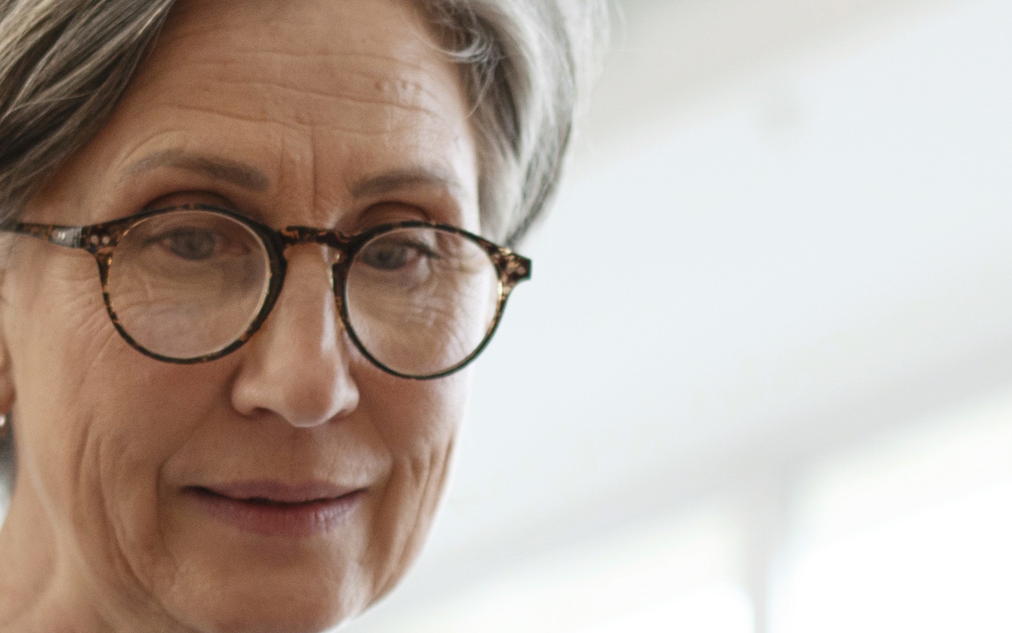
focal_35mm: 250
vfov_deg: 5.2
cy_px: 1078
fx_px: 6895
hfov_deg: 8.4
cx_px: 794
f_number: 2.5
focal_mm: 55
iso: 400
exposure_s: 1/250
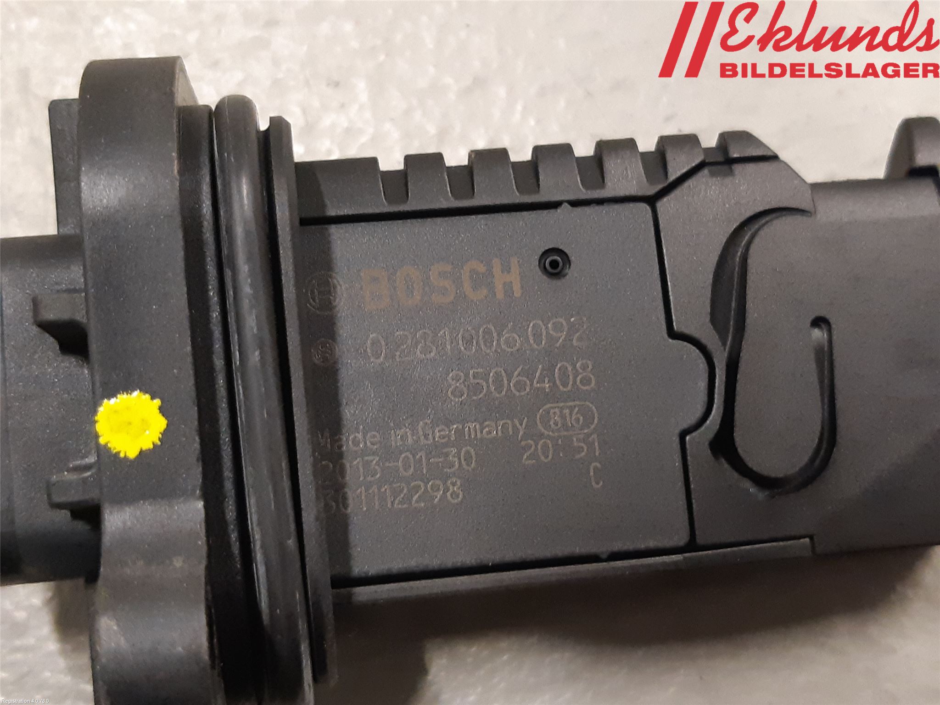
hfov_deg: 67.3
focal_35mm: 26
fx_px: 706
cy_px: 352
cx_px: 470
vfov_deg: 53.1
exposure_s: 1/50
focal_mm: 3.93
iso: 320
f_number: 1.7
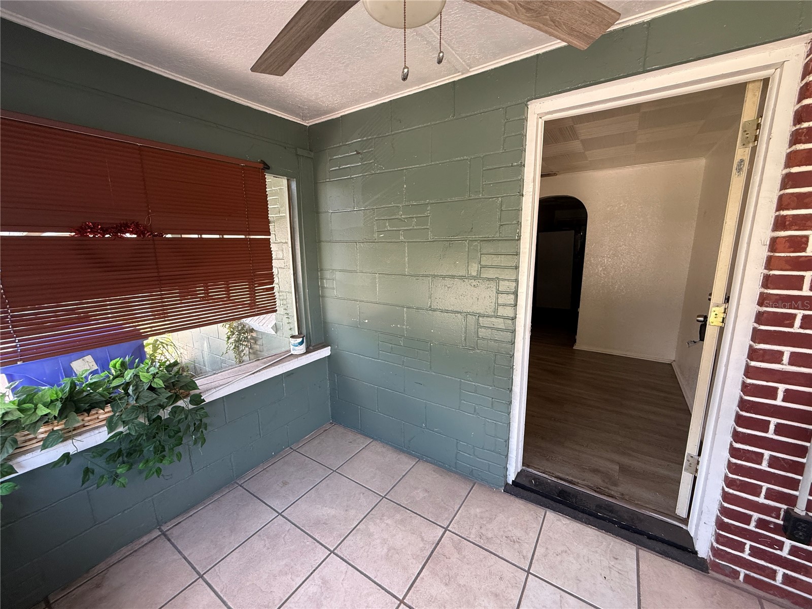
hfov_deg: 102.1
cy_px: 304
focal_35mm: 14
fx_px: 328
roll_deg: +0.2
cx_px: 406
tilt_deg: -9.8
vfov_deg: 85.7
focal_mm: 2.22
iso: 200
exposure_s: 1/99
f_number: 2.2
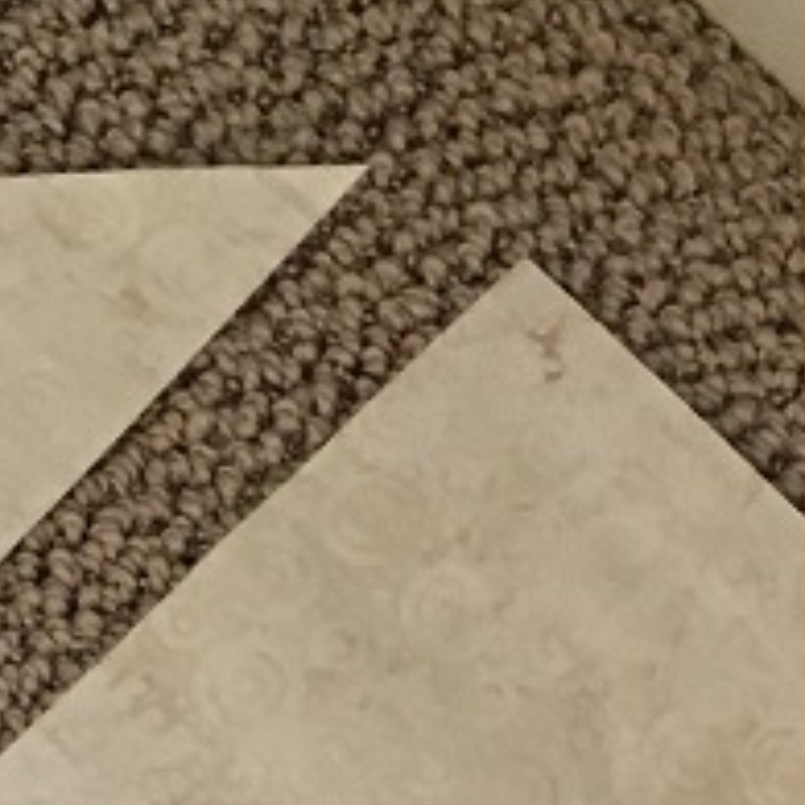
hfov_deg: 11.0
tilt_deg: -81.8
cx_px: 405
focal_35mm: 159
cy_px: 1598
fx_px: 4183
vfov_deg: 10.2
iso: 200
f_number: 2.2
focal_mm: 4.15
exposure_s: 1/17
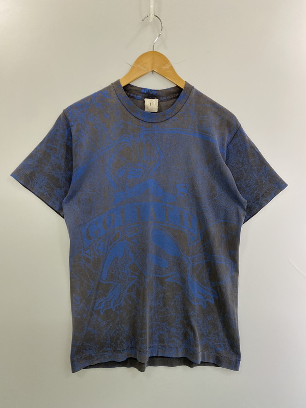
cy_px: 204
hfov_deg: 53.1
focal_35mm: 26
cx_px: 153
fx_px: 306
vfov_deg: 67.3
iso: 100
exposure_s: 1/100
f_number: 1.8
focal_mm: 4.25
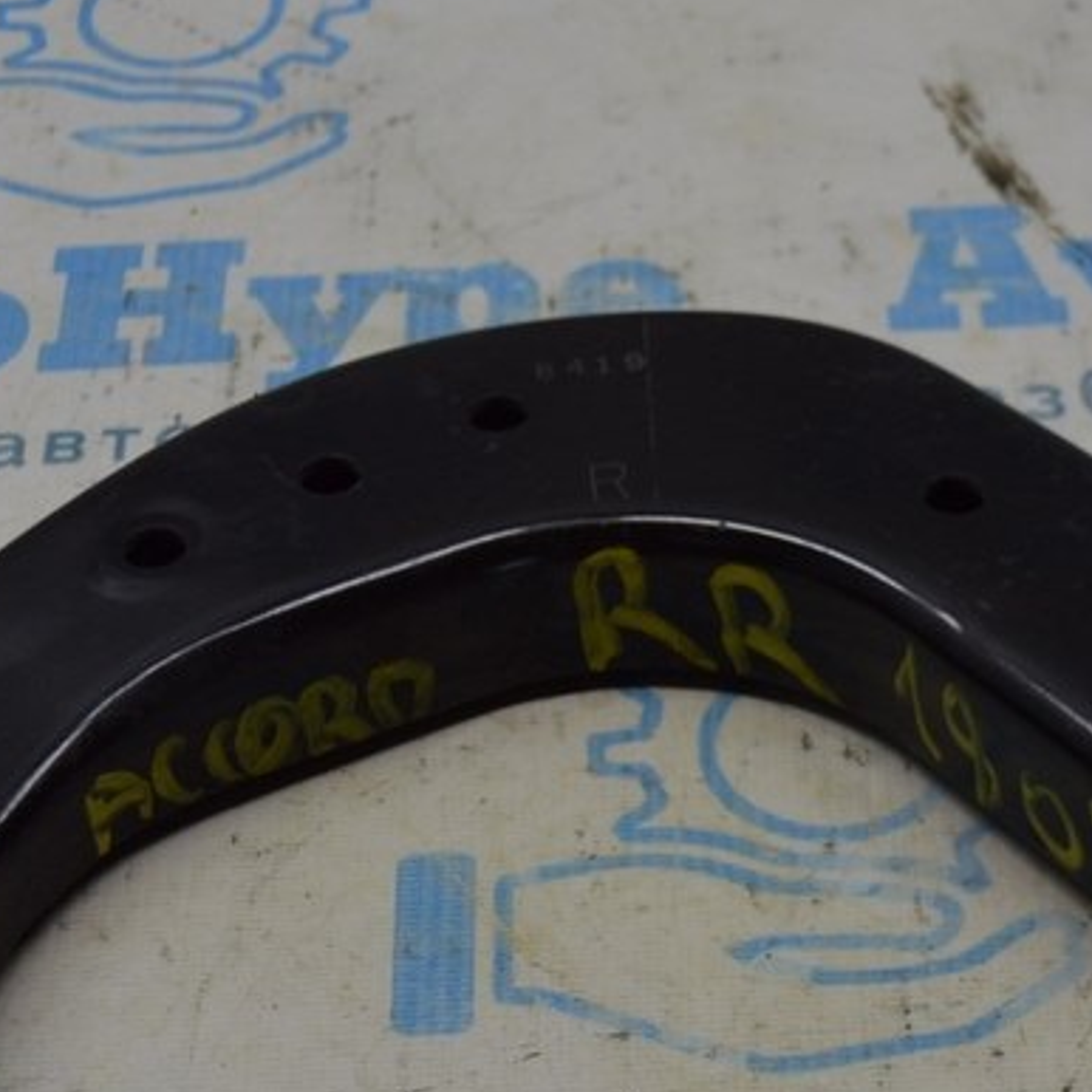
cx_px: 687
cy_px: 714
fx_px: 3252
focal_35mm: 91
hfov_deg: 19.0
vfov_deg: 19.0
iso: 400
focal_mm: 27
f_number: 5
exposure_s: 1/100
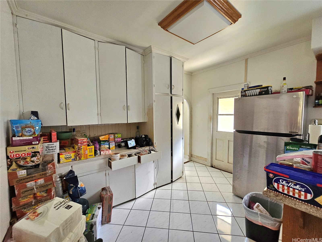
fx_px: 121
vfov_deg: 89.9
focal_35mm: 13
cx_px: 161
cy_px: 121
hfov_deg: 106.2
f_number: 2.2
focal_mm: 2.2
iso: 400
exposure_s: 1/40
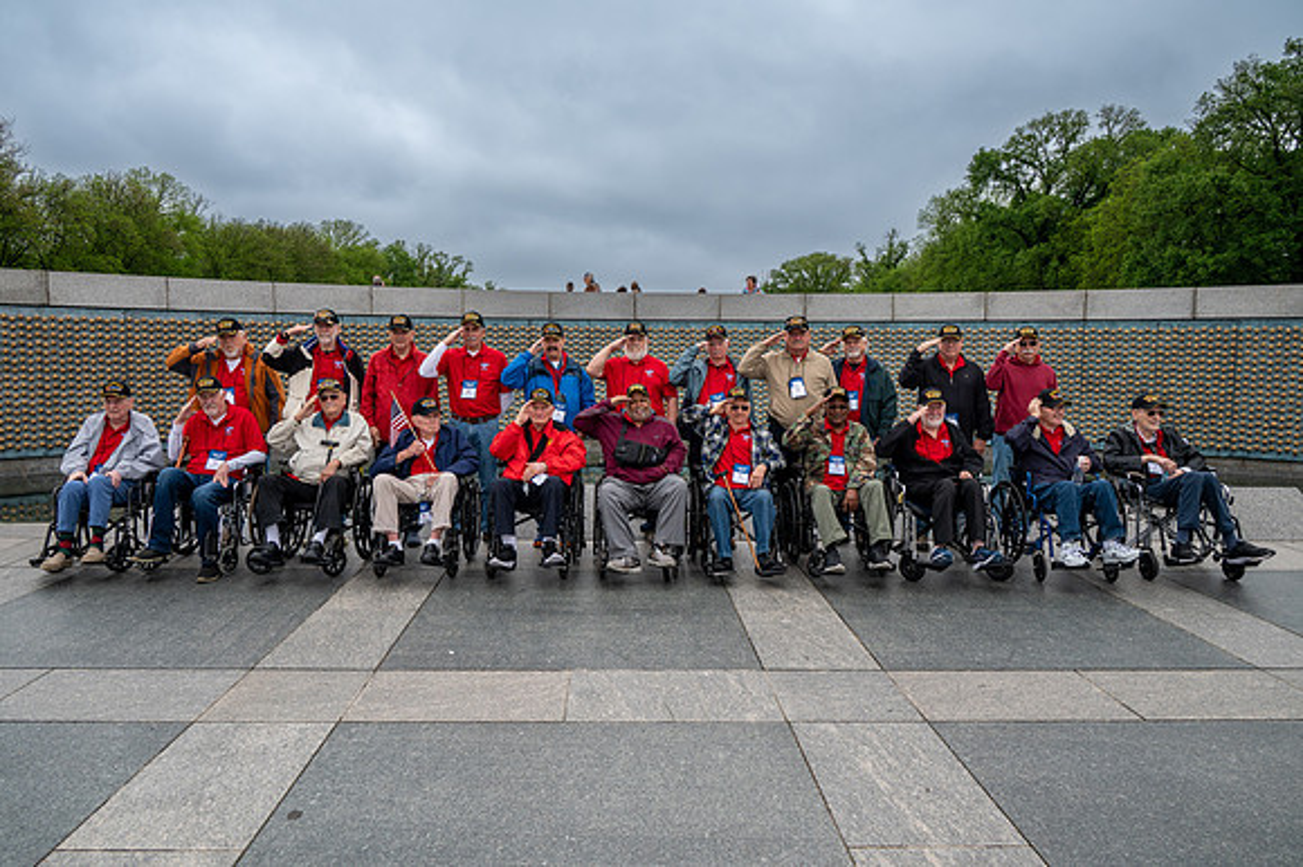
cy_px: 434
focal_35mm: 25
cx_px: 635
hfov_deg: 71.9
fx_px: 899
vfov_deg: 51.5
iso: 450
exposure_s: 1/640
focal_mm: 24
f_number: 8
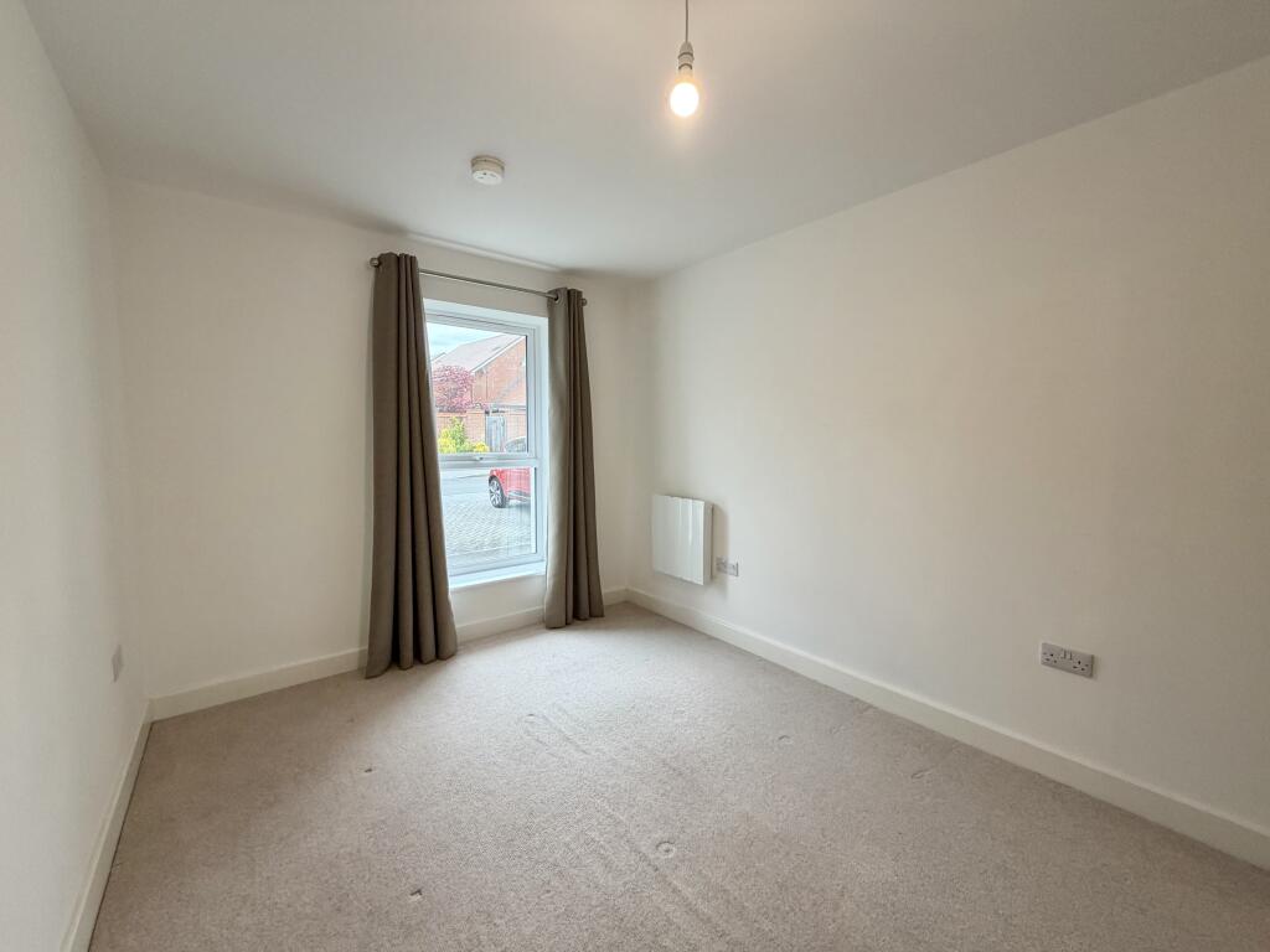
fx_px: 514
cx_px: 635
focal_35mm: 14
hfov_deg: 102.1
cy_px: 476
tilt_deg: -4.5
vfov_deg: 85.7
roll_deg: -0.1
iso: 200
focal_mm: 2.22
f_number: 2.2
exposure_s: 1/121
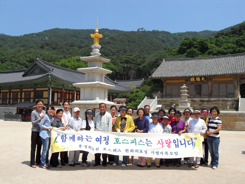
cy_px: 92
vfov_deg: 40.7
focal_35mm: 35
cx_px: 122
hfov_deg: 52.6
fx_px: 248
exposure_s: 1/750
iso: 80
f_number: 5.1
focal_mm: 6.3
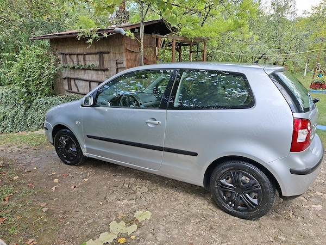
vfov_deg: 58.9
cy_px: 122
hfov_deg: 73.9
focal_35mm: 23
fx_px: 217
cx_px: 163
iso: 50
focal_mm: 5.54
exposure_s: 1/264
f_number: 1.8
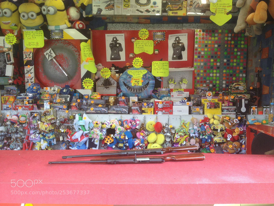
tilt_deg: -5.2
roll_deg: -1.1
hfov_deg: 52.6
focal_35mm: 35
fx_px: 277
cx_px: 137
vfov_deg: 40.7
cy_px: 103
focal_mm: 4.28
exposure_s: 1/120
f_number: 2.4
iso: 64
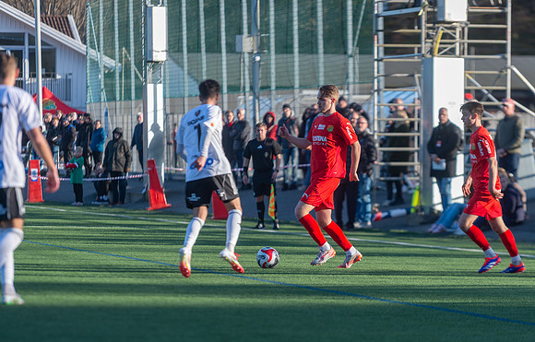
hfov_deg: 8.5
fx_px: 3599
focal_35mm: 245
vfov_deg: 5.4
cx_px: 324
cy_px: 216
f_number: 3.2
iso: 220
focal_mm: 200
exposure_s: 1/1000
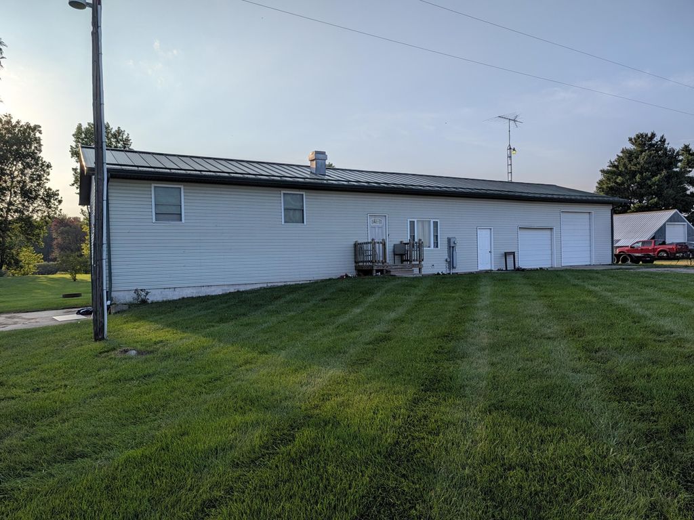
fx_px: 461
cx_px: 347
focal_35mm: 23
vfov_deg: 58.9
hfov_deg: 73.9
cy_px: 260
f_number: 1.7
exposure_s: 1/1976
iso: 15
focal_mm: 5.28
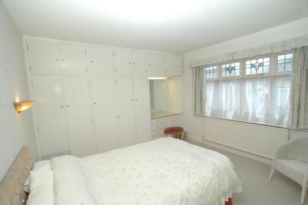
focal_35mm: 16
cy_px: 102
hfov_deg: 95.0
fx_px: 141
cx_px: 154
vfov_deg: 71.9
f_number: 4.5
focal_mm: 11
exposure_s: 1/25
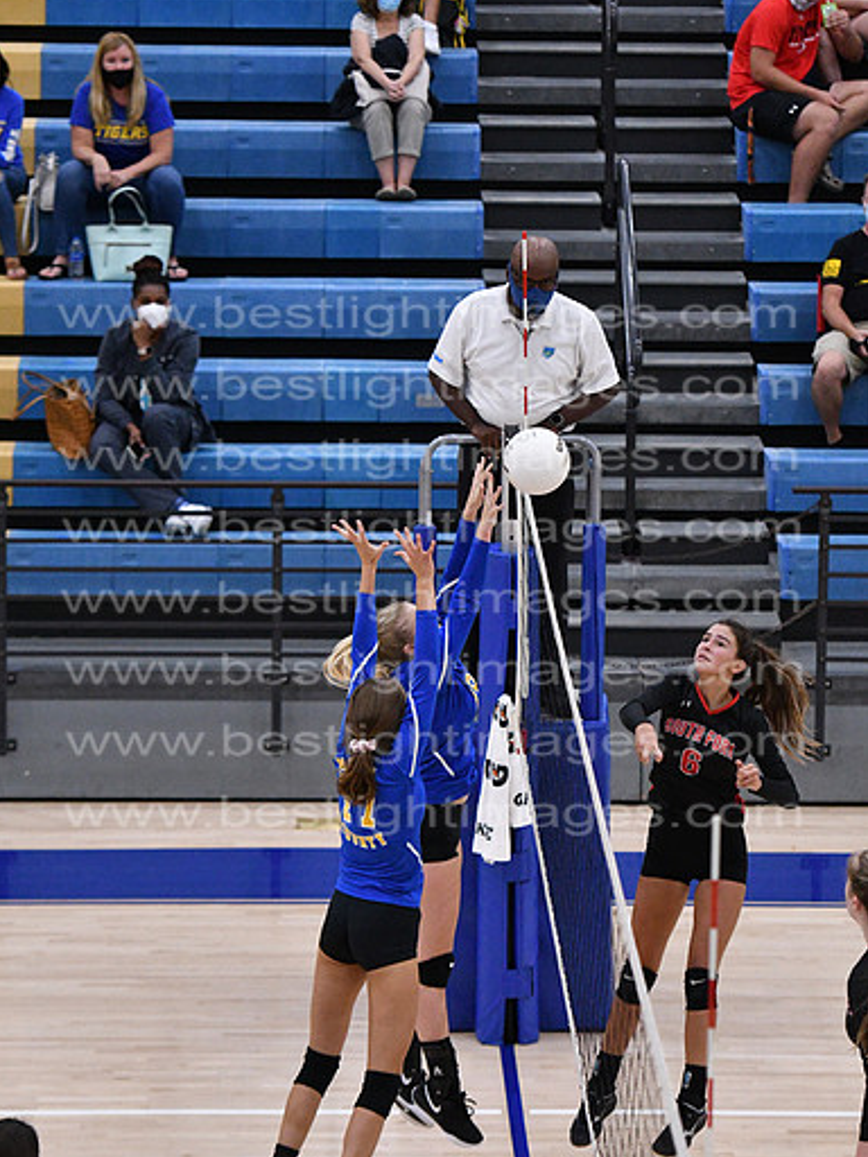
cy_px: 567
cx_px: 433
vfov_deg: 10.8
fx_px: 6118
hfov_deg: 8.1
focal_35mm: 183
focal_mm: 112
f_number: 3.2
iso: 6400
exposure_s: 1/1250
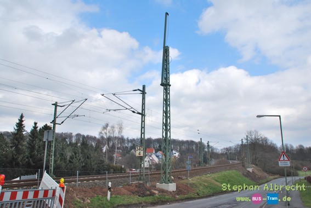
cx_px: 156
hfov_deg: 67.3
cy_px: 104
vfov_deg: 48.1
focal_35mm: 27
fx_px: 234
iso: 100
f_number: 8
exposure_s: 1/250
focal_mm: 18
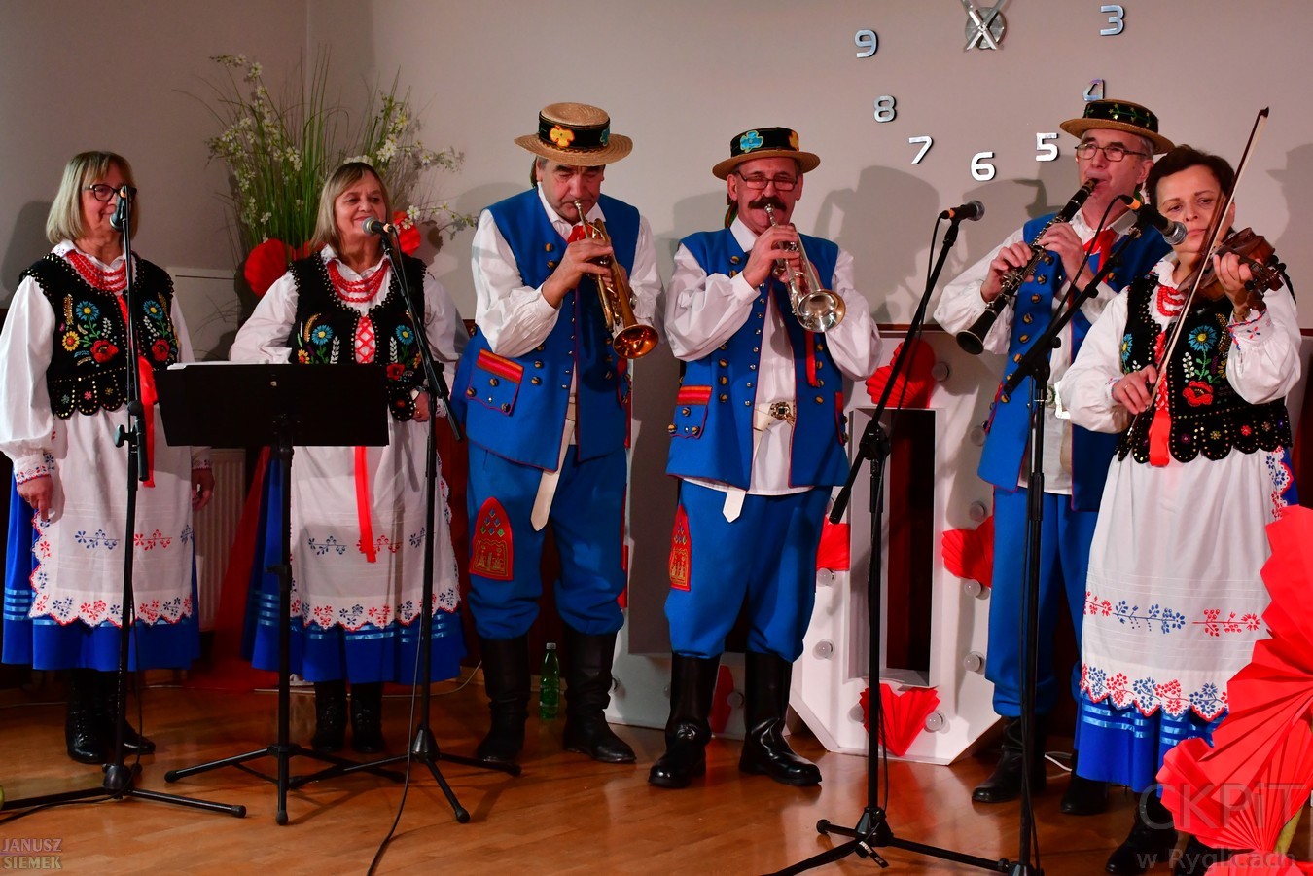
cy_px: 438
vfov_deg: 22.6
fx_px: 2188
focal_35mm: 60
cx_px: 656
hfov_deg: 33.4
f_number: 6.3
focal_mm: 40
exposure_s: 1/160
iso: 2500
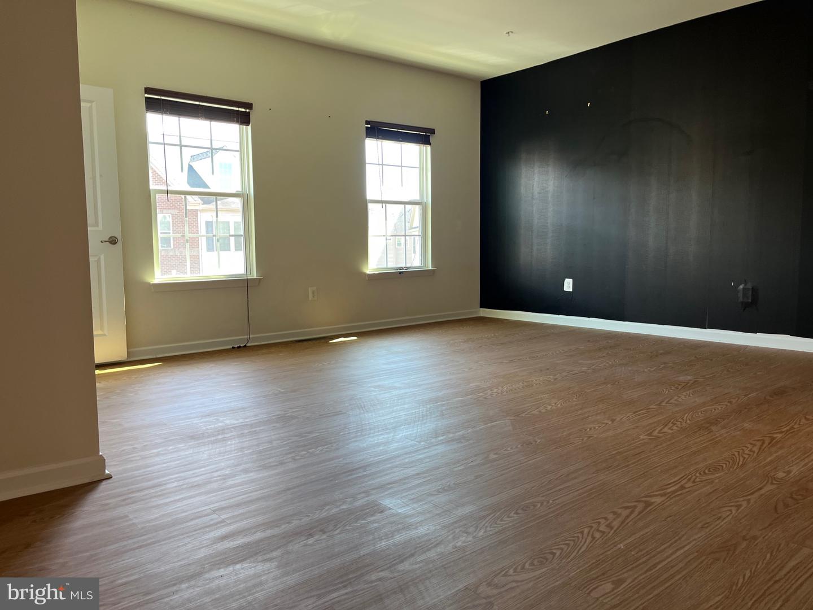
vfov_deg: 53.1
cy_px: 305
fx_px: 611
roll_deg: +0.7
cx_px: 406
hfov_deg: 67.3
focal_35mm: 26
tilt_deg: -3.8
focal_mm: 5.1
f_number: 1.6
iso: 80
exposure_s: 1/60
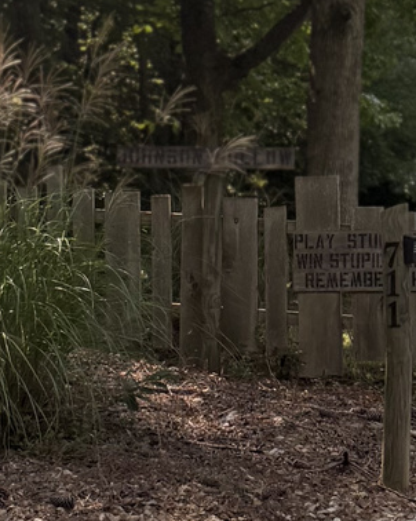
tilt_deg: +1.0
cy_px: 230
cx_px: 769
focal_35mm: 134
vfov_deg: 14.4
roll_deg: +0.6
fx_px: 2064
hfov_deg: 10.7
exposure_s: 1/2169
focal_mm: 6.76
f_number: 1.78
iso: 100
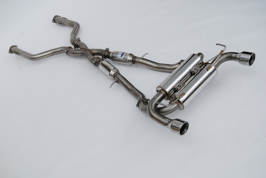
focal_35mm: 63
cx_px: 133
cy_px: 89
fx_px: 466
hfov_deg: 31.8
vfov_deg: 21.6
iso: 100
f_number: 9
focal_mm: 42
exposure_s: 1/320
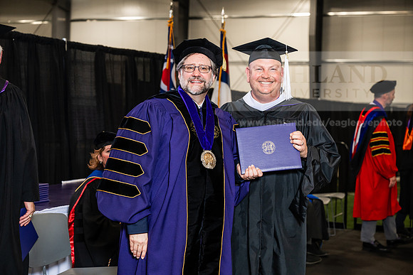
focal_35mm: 70
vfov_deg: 19.5
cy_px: 138
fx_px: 803
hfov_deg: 28.8
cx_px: 206
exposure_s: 1/200
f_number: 4.5
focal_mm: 70
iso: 1250
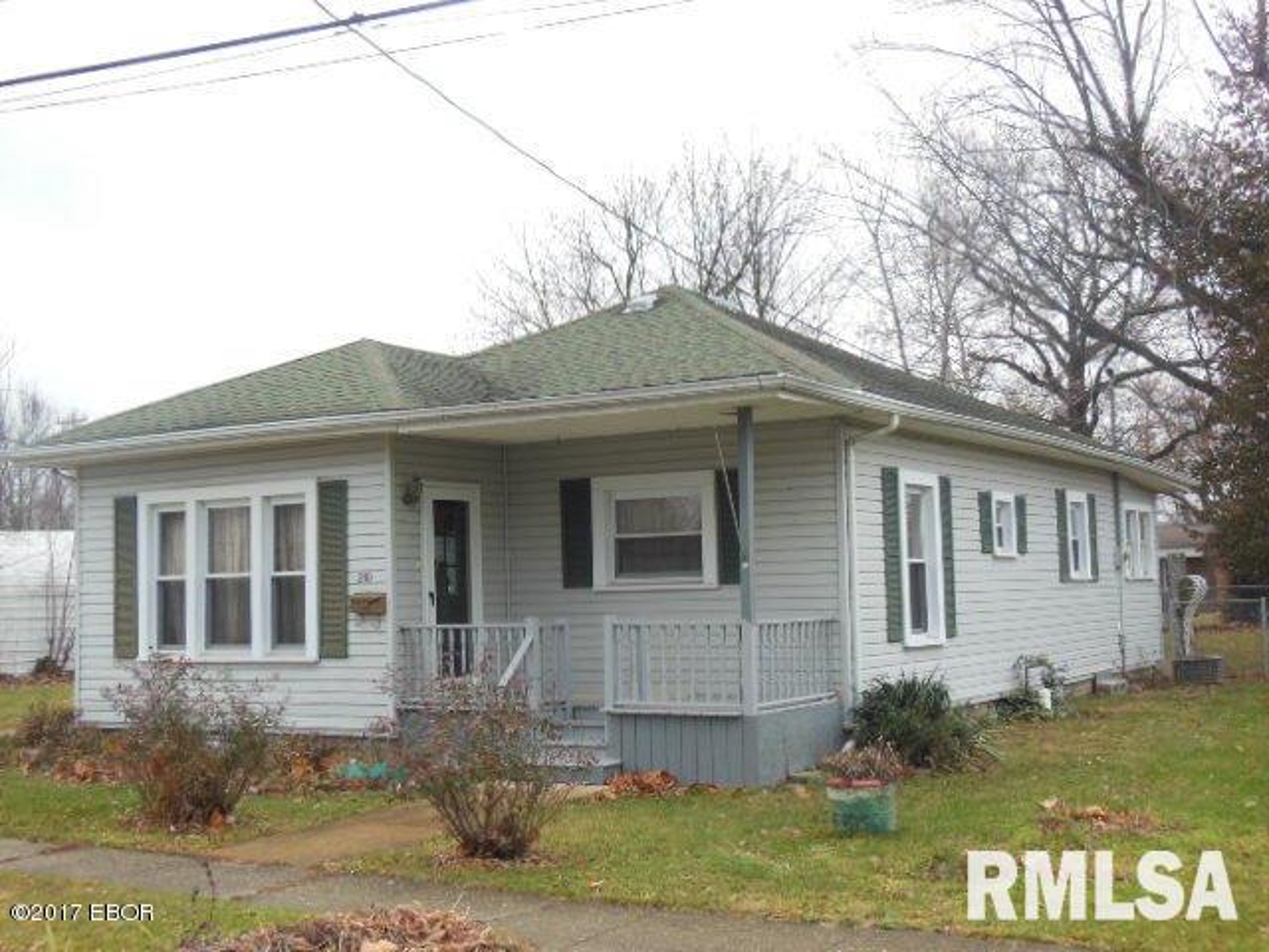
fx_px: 1650
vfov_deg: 32.2
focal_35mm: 45
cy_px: 476
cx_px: 634
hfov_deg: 42.1
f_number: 4.4
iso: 125
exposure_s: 1/200
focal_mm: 8
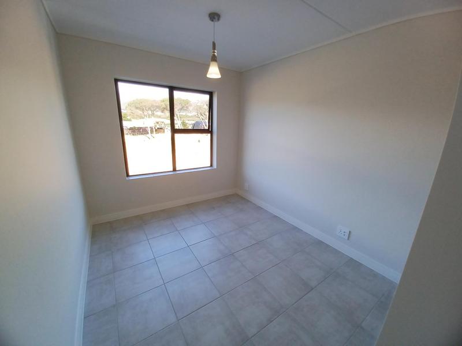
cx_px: 231
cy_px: 173
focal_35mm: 13
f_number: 2.2
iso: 50
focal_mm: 1.42
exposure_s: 1/100
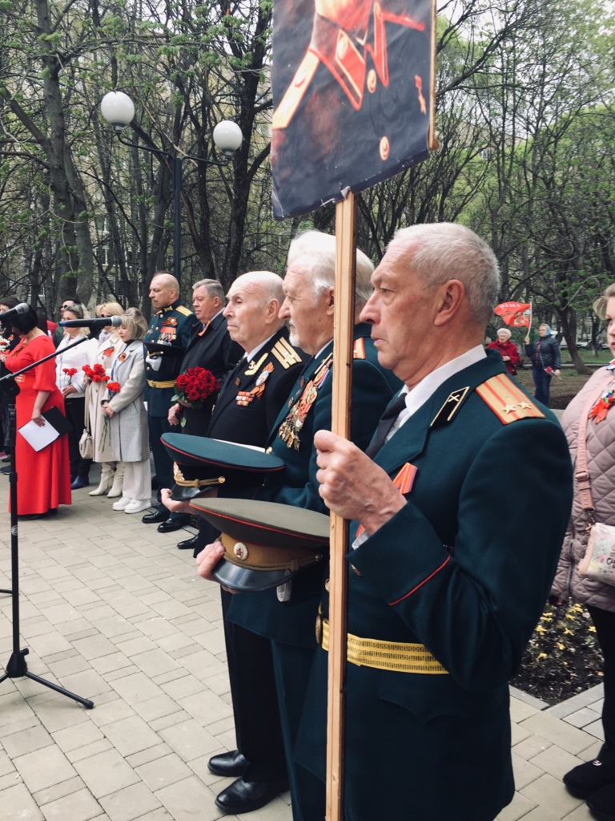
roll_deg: -1.5
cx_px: 308
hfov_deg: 48.2
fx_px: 687
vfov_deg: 61.7
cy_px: 410
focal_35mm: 29
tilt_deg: -3.3
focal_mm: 4.15
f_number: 2.2
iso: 32
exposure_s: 1/166
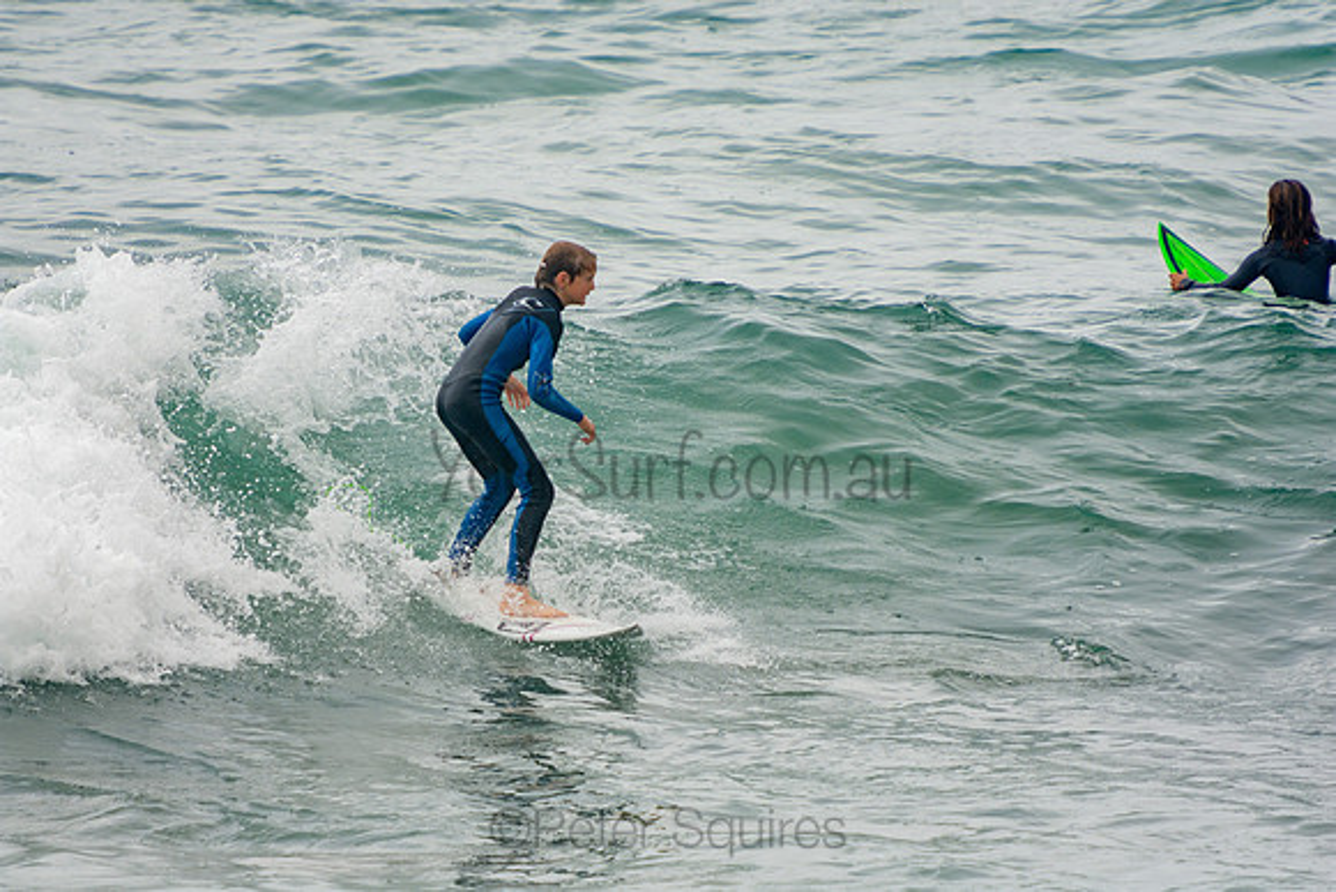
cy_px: 446
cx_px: 668
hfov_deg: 4.2
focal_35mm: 495
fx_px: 18373
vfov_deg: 2.8
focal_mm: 330
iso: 250
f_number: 5.6
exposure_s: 1/1250
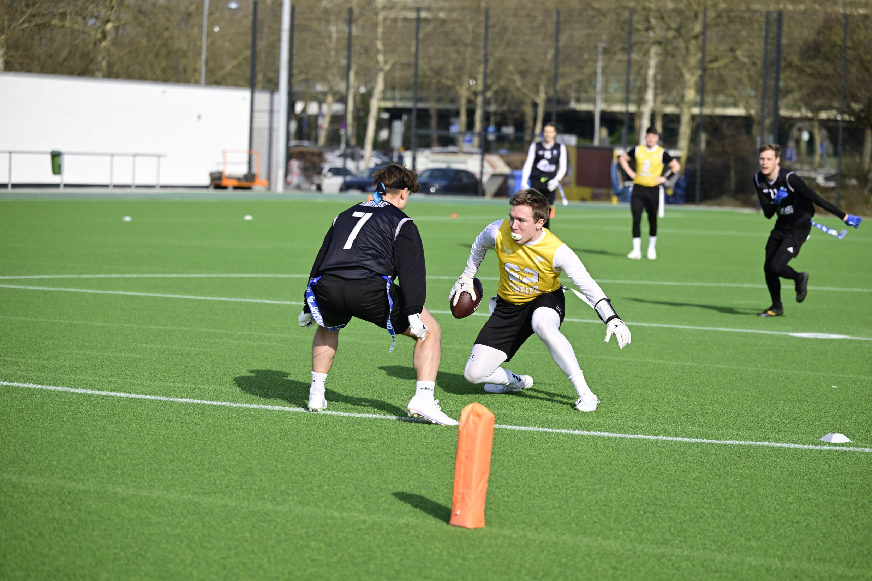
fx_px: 2761
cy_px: 300
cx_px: 444
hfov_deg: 17.9
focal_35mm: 114
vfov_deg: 12.0
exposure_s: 1/1600
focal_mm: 110
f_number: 3.2
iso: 100
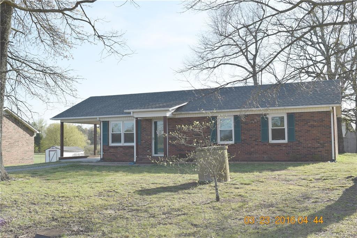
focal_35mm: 42
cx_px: 178
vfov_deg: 31.9
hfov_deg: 46.4
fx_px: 416
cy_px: 119
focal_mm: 28
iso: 100
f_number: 9
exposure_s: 1/200
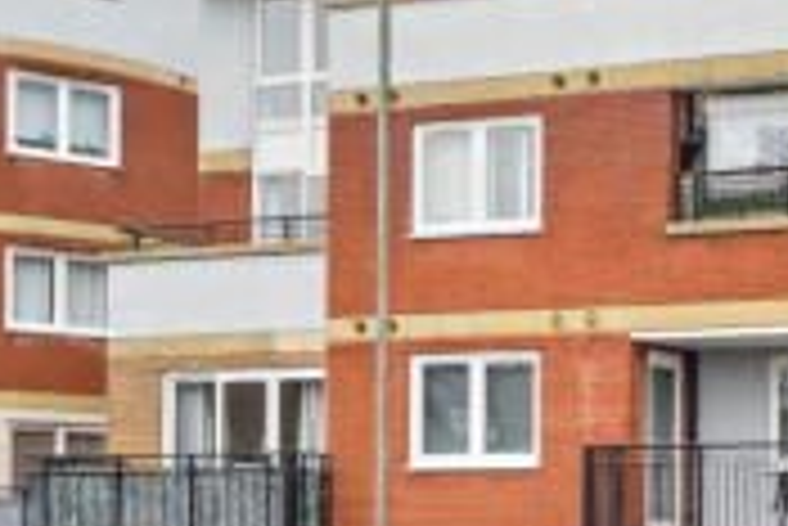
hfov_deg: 20.3
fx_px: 2081
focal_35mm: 95
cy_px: 303
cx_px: 910
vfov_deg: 14.4
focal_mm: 35
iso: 320
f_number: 4.5
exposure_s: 1/80
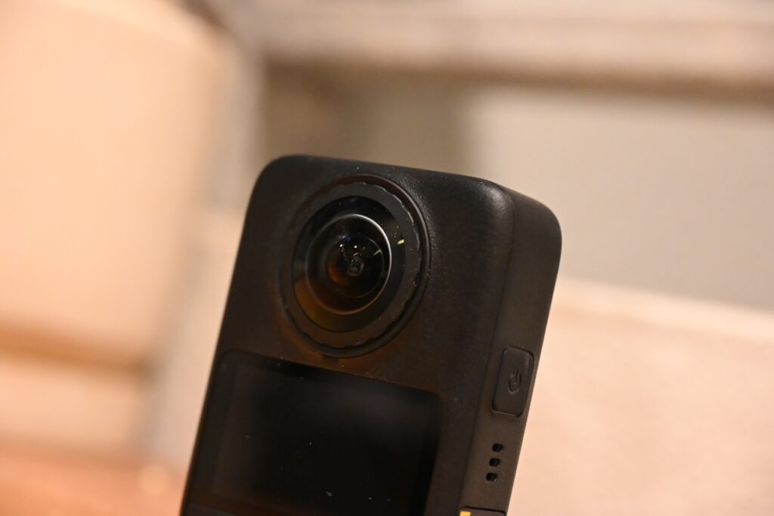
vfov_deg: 16.9
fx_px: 1742
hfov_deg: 25.1
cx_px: 387
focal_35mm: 81
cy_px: 258
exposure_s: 1/15
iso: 12800
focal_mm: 81
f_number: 5.6
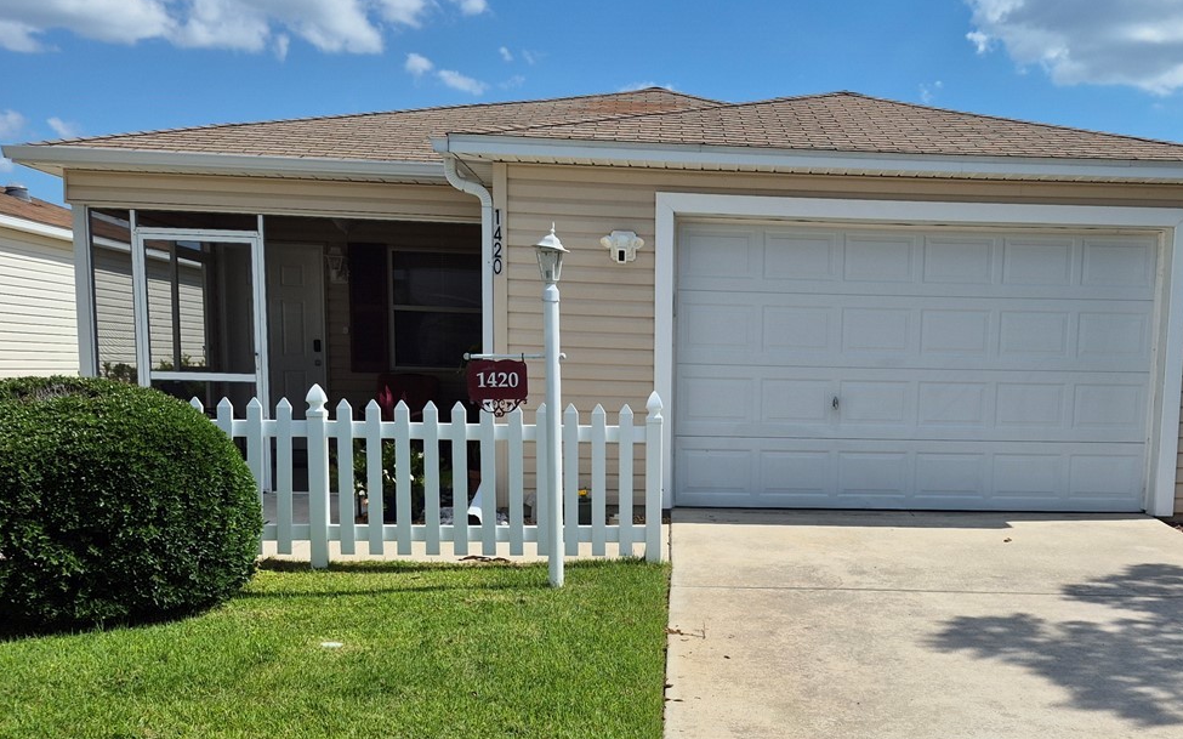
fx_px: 1289
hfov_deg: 48.5
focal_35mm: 40
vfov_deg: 31.5
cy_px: 546
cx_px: 789
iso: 25
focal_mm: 5.4
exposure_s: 1/3248
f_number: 1.8
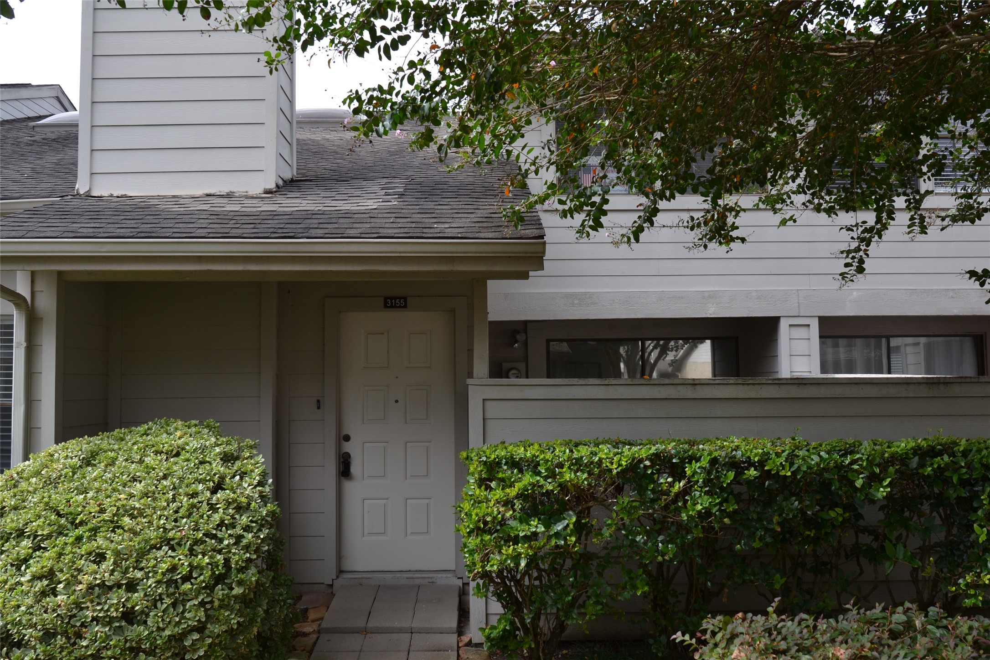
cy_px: 330
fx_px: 825
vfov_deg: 43.6
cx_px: 495
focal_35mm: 30
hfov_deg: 61.9
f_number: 6.3
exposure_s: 1/160
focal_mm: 20
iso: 100
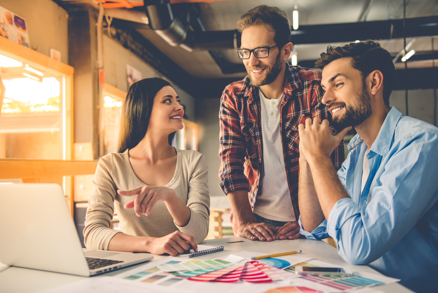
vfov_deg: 35.1
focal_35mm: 38
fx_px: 463
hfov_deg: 50.7
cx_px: 219
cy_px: 146
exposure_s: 1/125
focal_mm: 38
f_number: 2.8
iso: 640
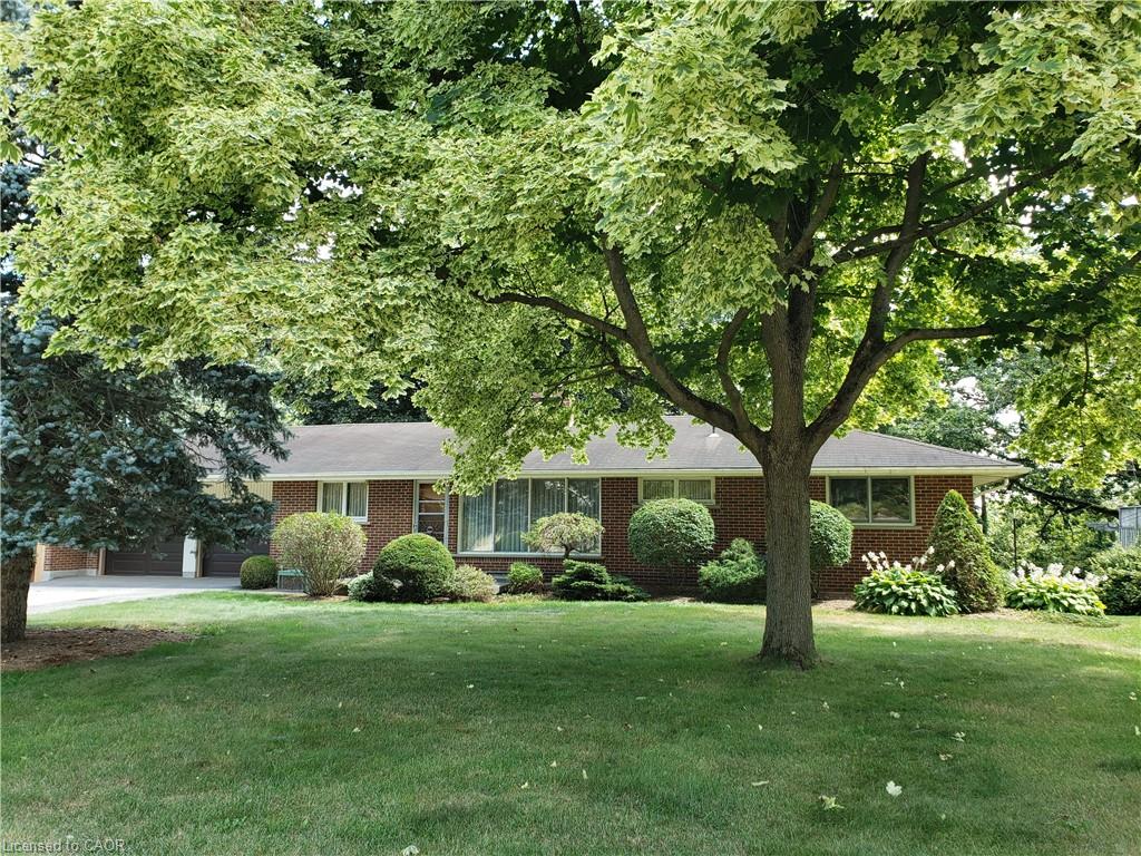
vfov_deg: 53.1
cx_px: 570
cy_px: 428
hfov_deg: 67.3
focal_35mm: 26
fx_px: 857
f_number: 2.4
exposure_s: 1/122
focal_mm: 4.3
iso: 50
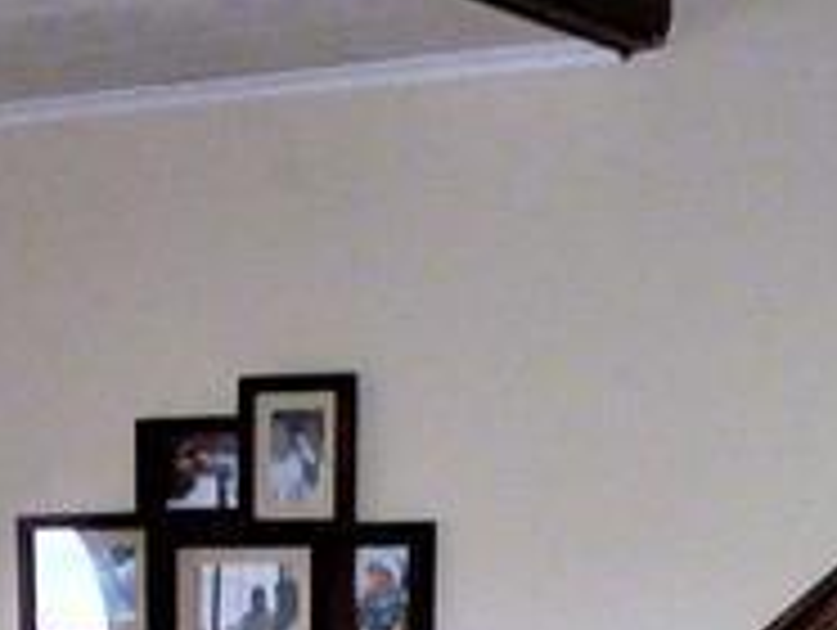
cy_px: 1220
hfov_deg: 17.6
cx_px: 63
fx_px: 2663
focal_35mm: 110
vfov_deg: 12.1
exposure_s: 1/15
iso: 400
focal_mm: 3.58
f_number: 2.8
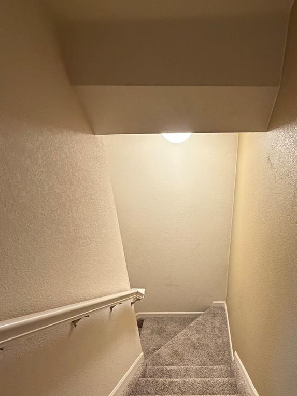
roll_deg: +1.1
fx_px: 252
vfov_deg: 74.0
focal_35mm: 22
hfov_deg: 59.7
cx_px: 198
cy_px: 265
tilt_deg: -32.0
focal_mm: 2.22
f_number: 2.2
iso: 640
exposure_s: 1/60
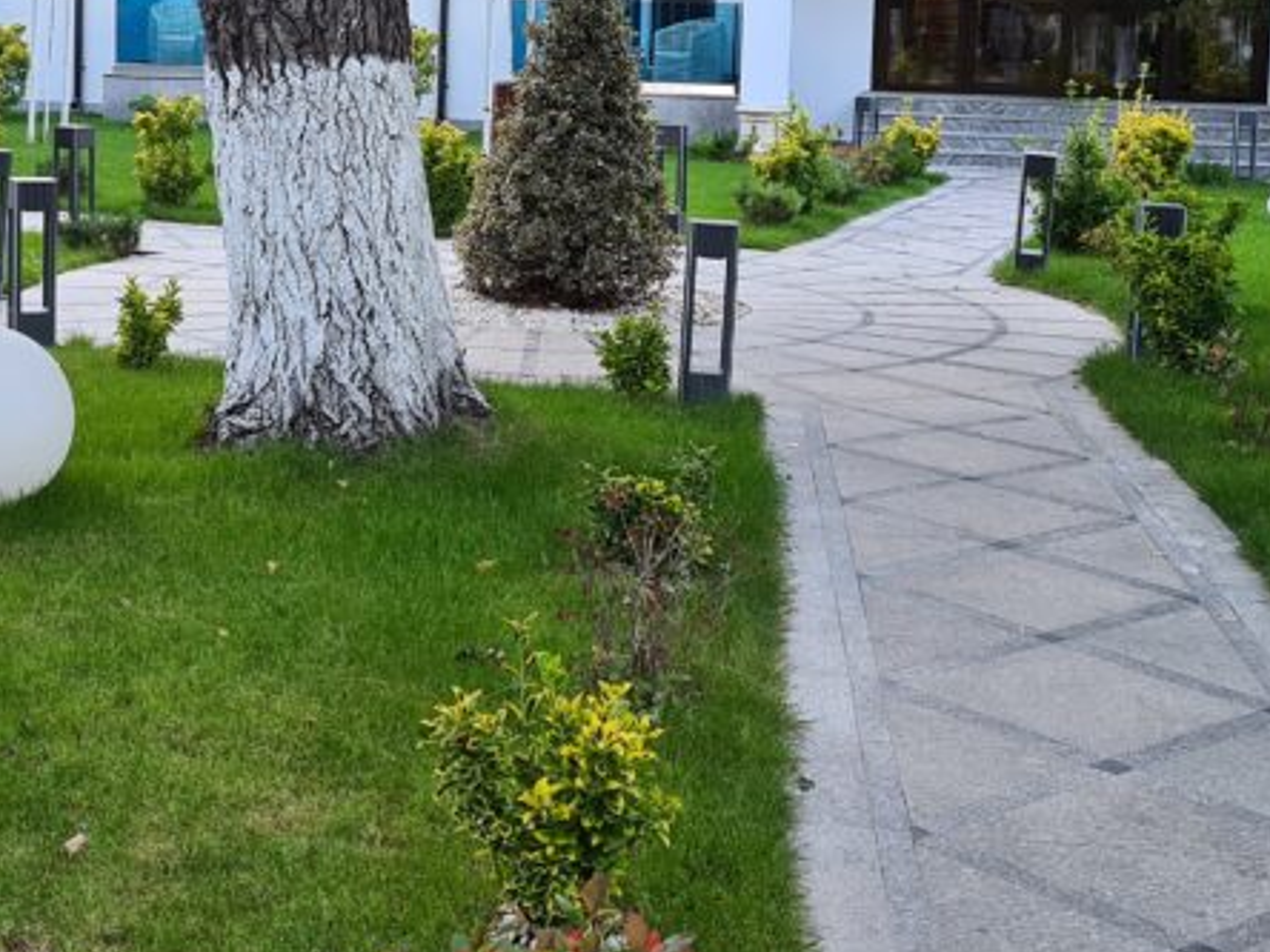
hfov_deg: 31.9
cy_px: 163
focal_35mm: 60
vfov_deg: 24.0
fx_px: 2201
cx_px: 409
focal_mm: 5.4
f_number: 1.8
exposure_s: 1/50
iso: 64
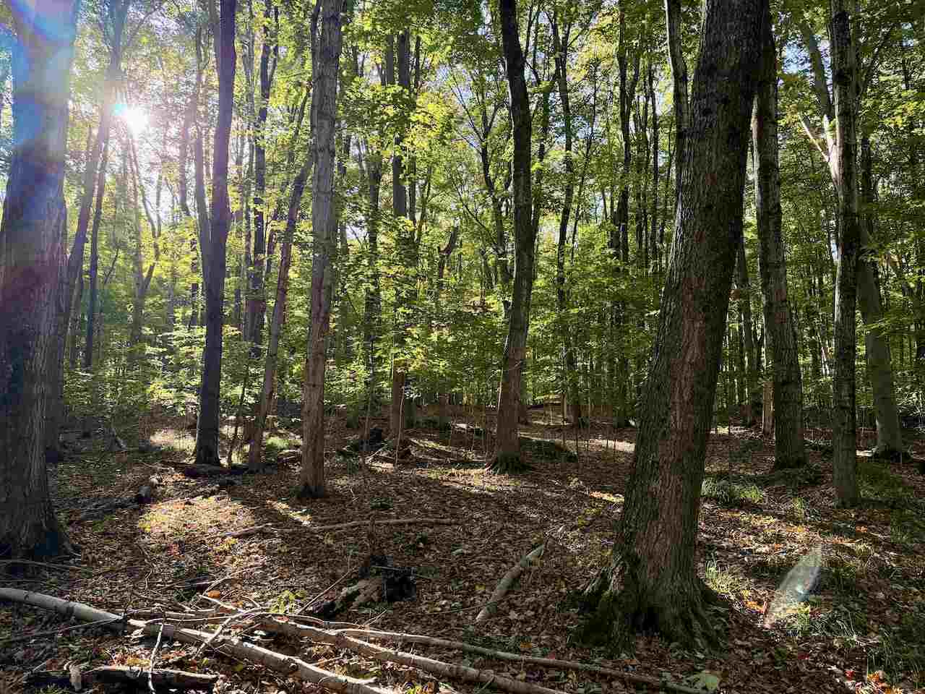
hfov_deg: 71.6
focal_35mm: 24
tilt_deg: +5.4
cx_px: 462
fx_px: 641
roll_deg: +0.2
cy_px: 347
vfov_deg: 56.8
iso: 200
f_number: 1.78
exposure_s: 1/229
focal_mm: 6.76
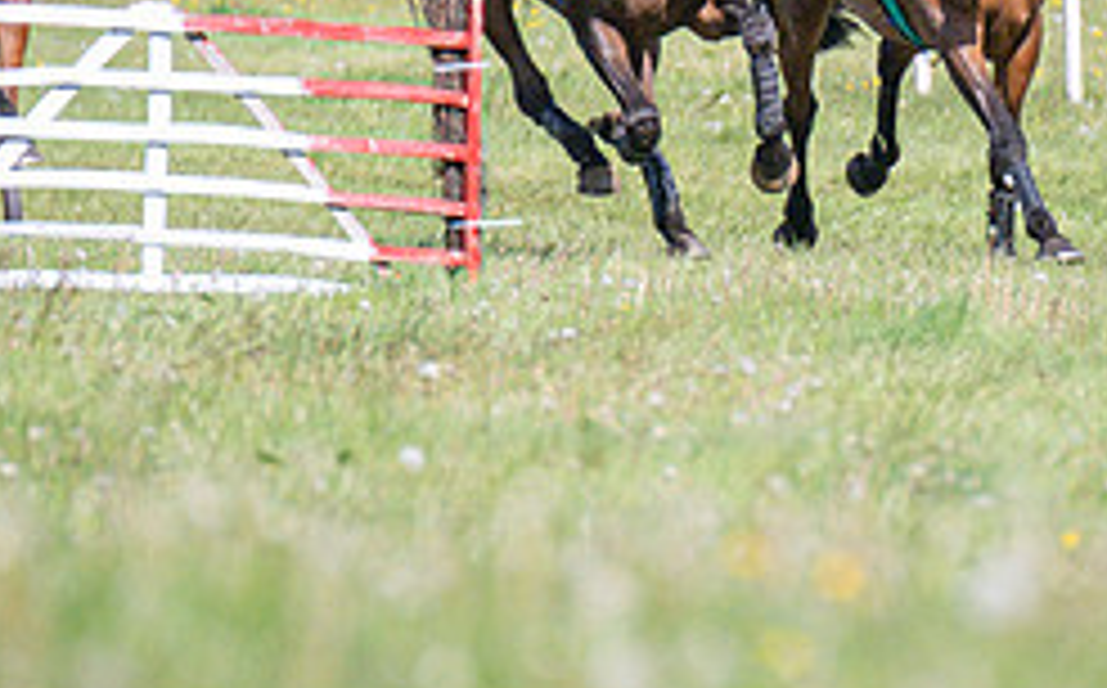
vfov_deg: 0.9
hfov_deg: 1.5
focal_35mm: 1441
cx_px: 1063
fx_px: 43415
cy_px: 71
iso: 400
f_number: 4
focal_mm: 280
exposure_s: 1/3200
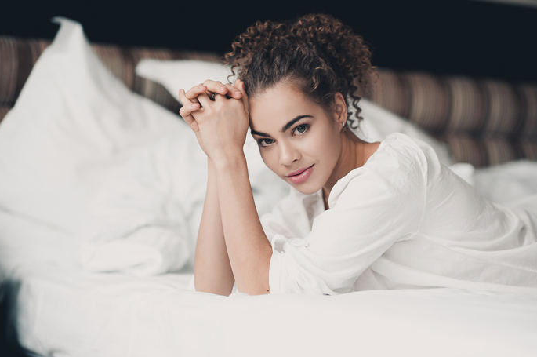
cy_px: 183
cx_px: 268
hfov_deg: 22.6
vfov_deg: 15.2
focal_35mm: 90
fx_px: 1341
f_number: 2
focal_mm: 85
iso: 500
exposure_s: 1/320
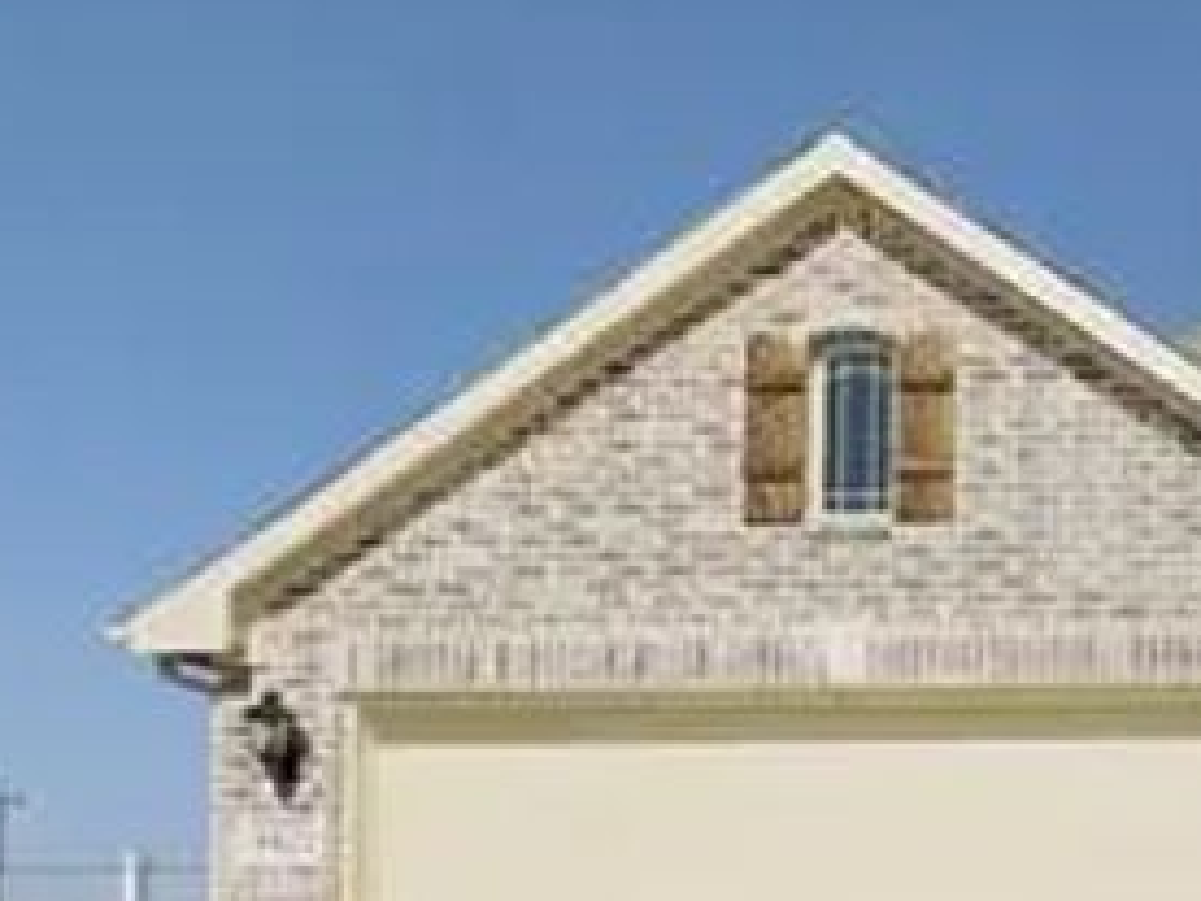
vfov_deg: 26.4
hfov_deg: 31.5
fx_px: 1804
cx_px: 1406
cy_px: 927
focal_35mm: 52
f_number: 2.2
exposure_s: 1/5291
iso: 50
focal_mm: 2.22
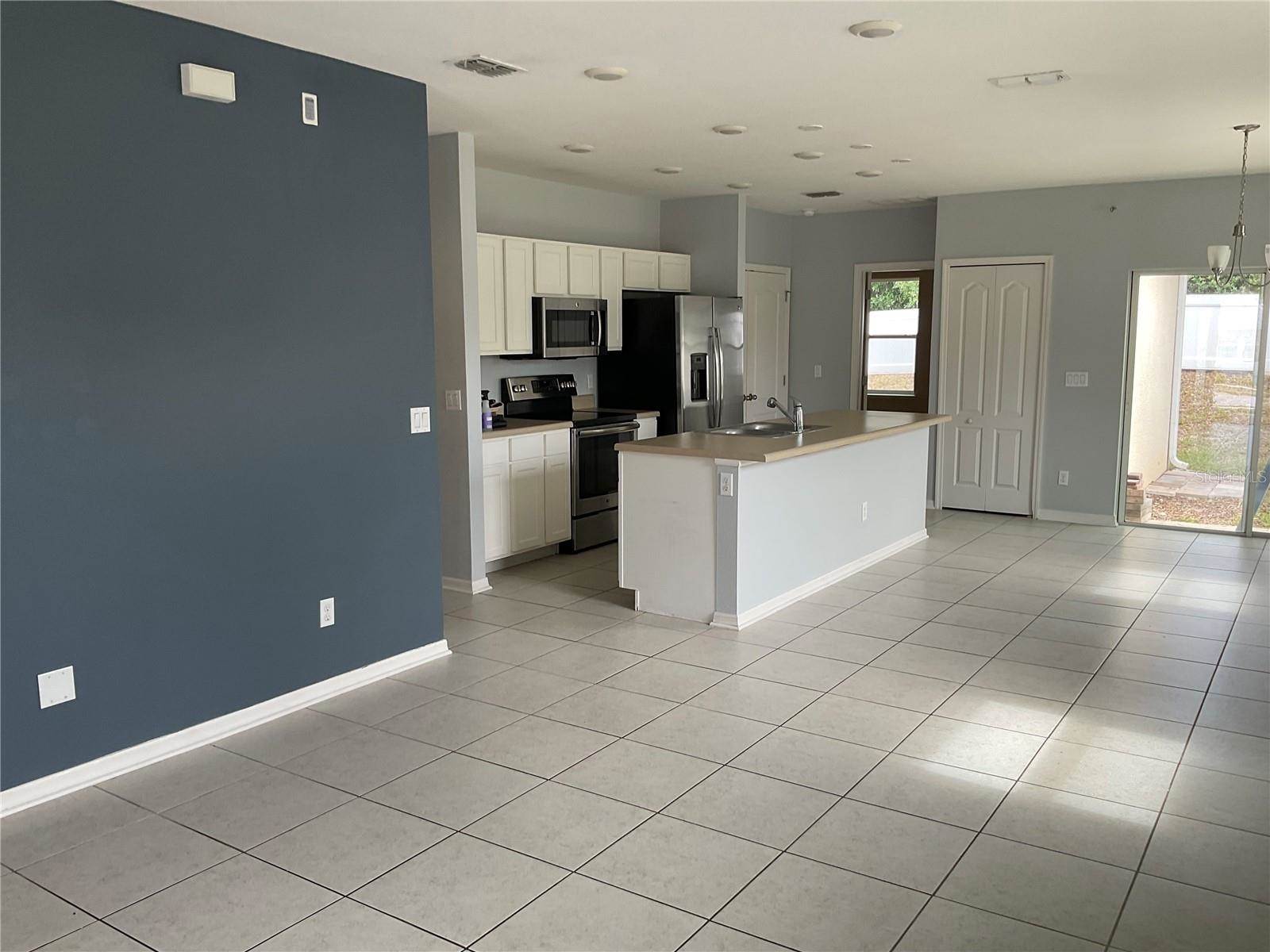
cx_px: 635
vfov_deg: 48.2
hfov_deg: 61.7
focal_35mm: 29
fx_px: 1064
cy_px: 476
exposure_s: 1/120
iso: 40
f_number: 1.8
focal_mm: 3
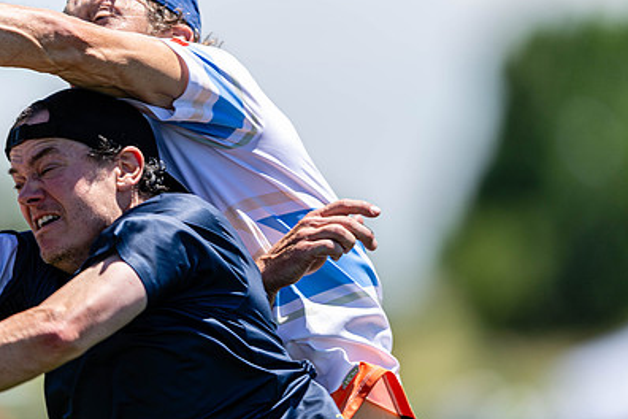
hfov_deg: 3.5
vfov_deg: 2.3
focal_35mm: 586
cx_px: 243
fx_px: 10222
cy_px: 248
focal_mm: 400
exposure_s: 1/1600
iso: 100
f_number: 2.8
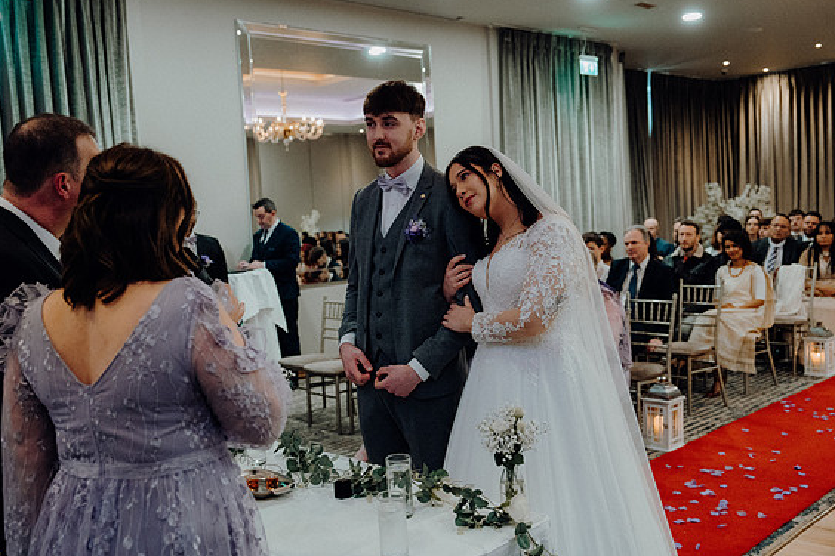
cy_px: 277
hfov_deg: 53.1
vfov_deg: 36.9
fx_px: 835
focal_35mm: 36
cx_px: 412
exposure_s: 1/200
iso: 5000
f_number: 3.5
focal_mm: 35
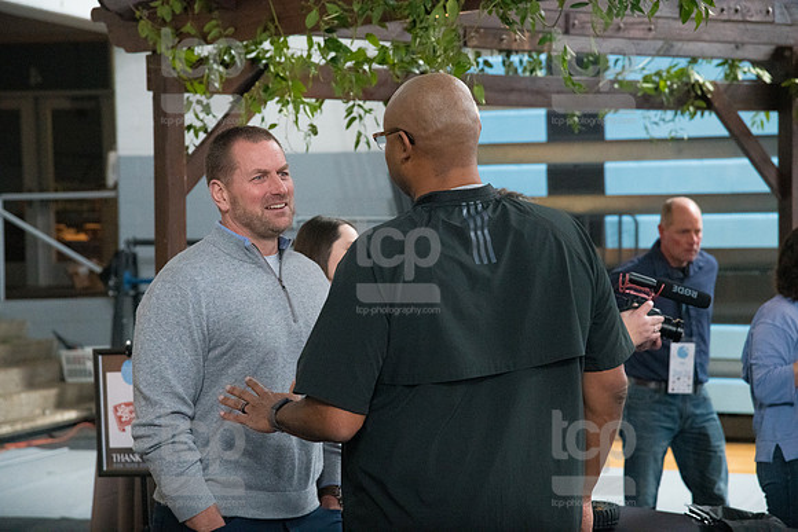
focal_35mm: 98
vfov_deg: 14.0
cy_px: 266
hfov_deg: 20.8
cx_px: 399
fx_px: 2173
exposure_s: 1/250
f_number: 5.6
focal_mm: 98
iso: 4000
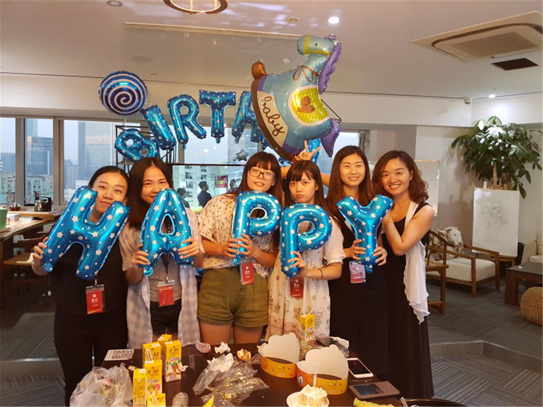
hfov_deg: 67.3
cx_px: 272
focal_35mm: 26
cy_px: 204
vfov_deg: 53.1
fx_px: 408
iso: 250
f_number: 1.7
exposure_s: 1/20
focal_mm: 4.2
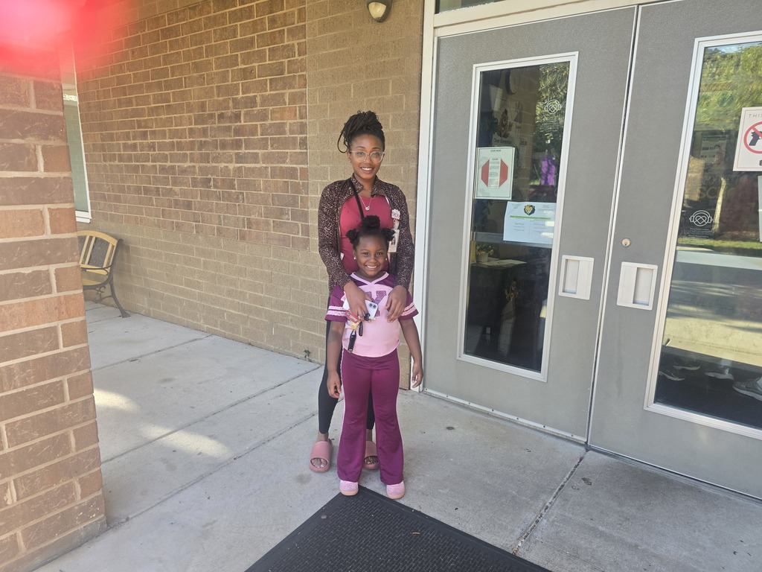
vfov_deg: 58.9
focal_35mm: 23
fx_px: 506
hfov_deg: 73.9
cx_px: 381
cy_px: 286
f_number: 1.7
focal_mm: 6.3
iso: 80
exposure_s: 1/180
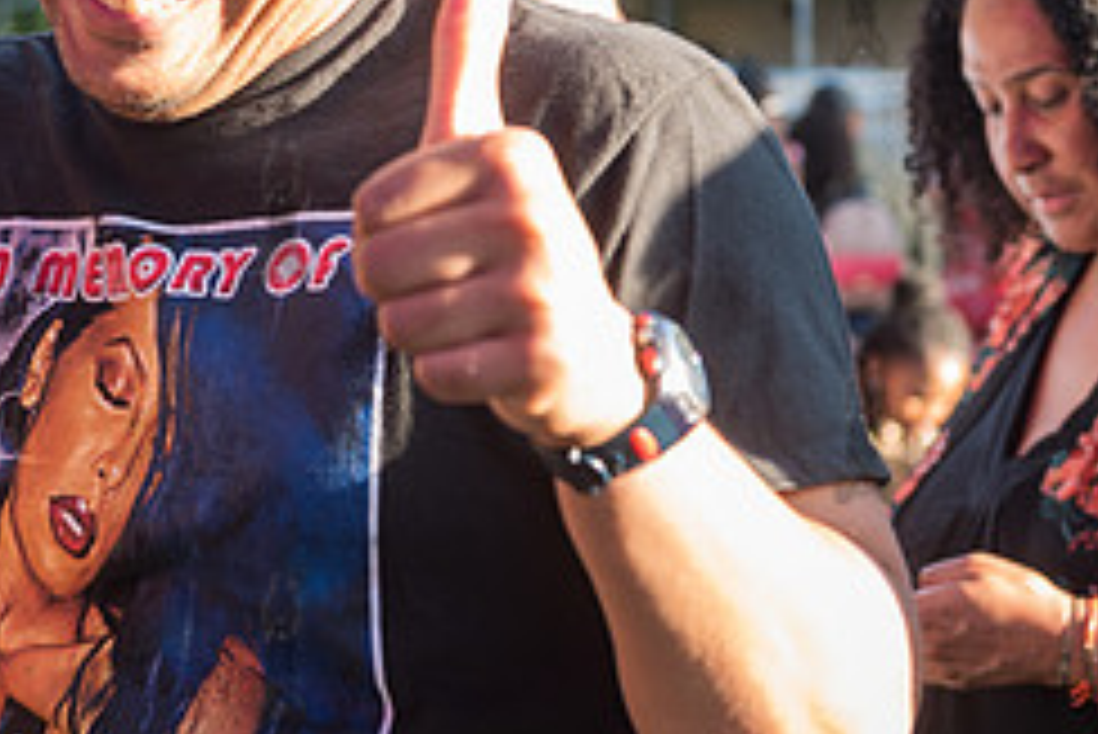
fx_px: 3052
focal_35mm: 100
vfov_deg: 13.7
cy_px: 205
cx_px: 279
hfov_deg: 20.2
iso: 200
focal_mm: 42
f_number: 4
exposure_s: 1/125
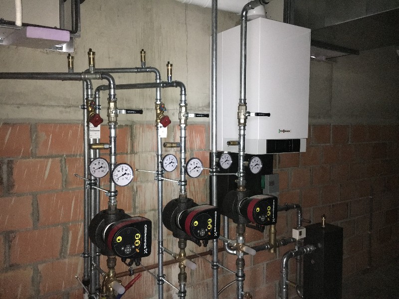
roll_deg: -0.2
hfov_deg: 61.7
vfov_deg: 48.2
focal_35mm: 29
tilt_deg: -4.2
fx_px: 334
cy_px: 150
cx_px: 200
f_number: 2.2
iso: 320
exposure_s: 1/17
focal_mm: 4.15
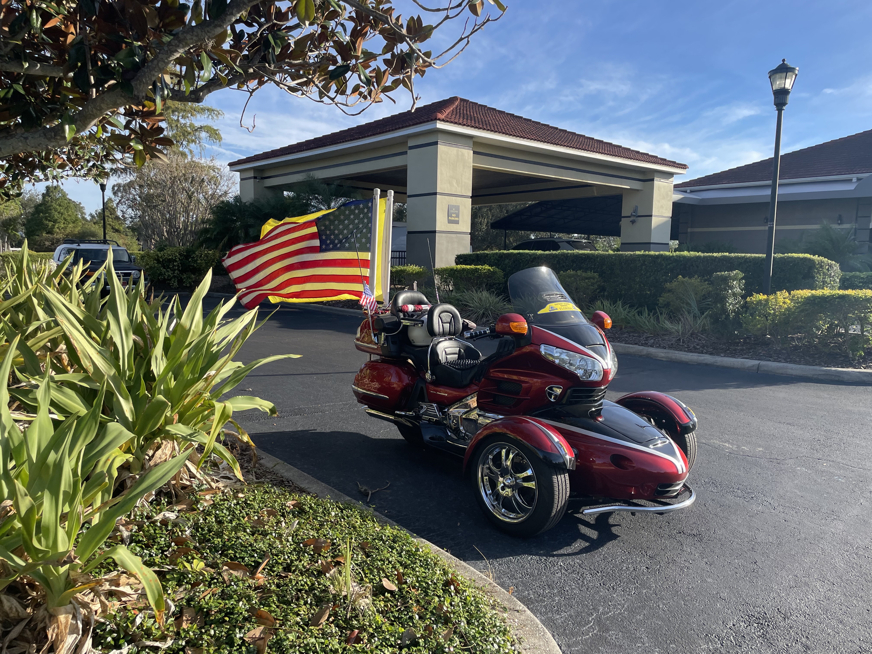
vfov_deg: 53.1
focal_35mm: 26
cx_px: 436
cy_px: 327
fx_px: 655
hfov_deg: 67.3
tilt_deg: -6.0
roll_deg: -1.4
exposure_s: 1/1473
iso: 32
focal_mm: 4.2
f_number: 1.6
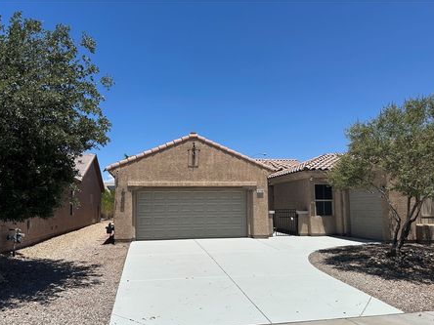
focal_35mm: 27
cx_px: 203
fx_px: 339
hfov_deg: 65.3
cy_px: 182
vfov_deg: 51.2
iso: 80
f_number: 1.78
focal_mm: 6.86
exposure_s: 1/7576
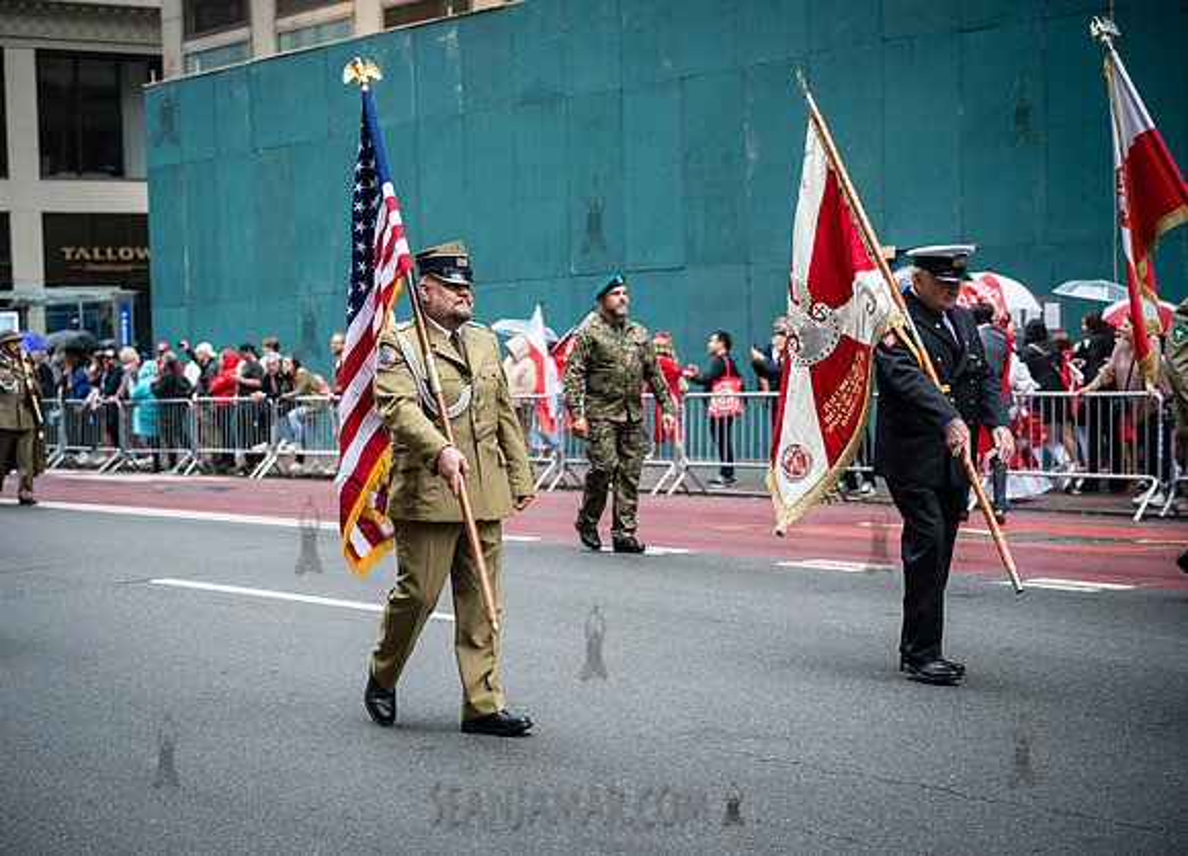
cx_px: 546
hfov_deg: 29.5
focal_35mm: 67
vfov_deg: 21.5
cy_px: 428
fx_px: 2256
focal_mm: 63
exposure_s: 1/250
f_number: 3.5
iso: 500
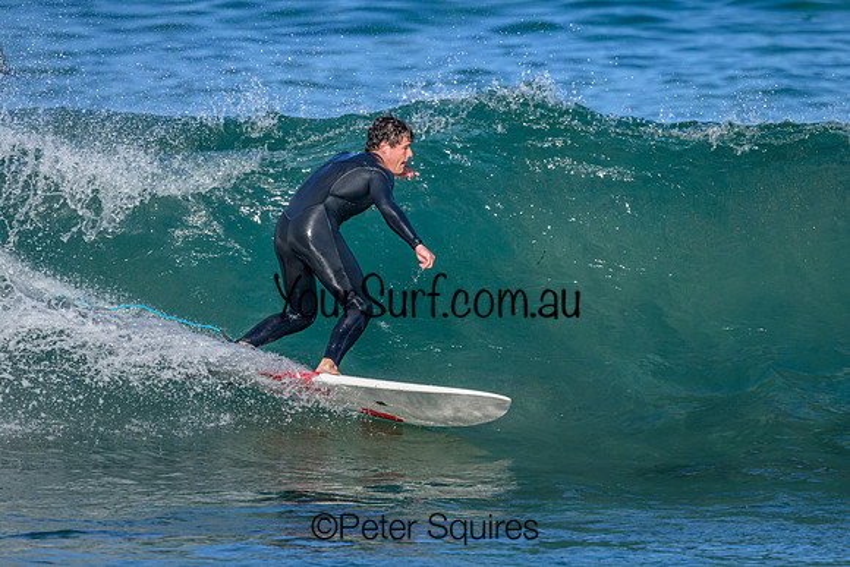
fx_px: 21902
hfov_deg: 2.2
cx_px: 393
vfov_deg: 1.5
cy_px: 238
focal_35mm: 927
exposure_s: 1/2000
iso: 400
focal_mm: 800
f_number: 8
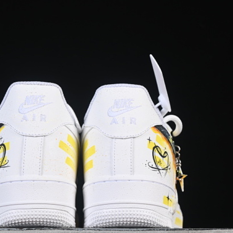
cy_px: 132
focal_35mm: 126
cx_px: 80
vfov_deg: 13.8
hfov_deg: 13.8
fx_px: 960
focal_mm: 50
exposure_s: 1/80
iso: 160
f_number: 8
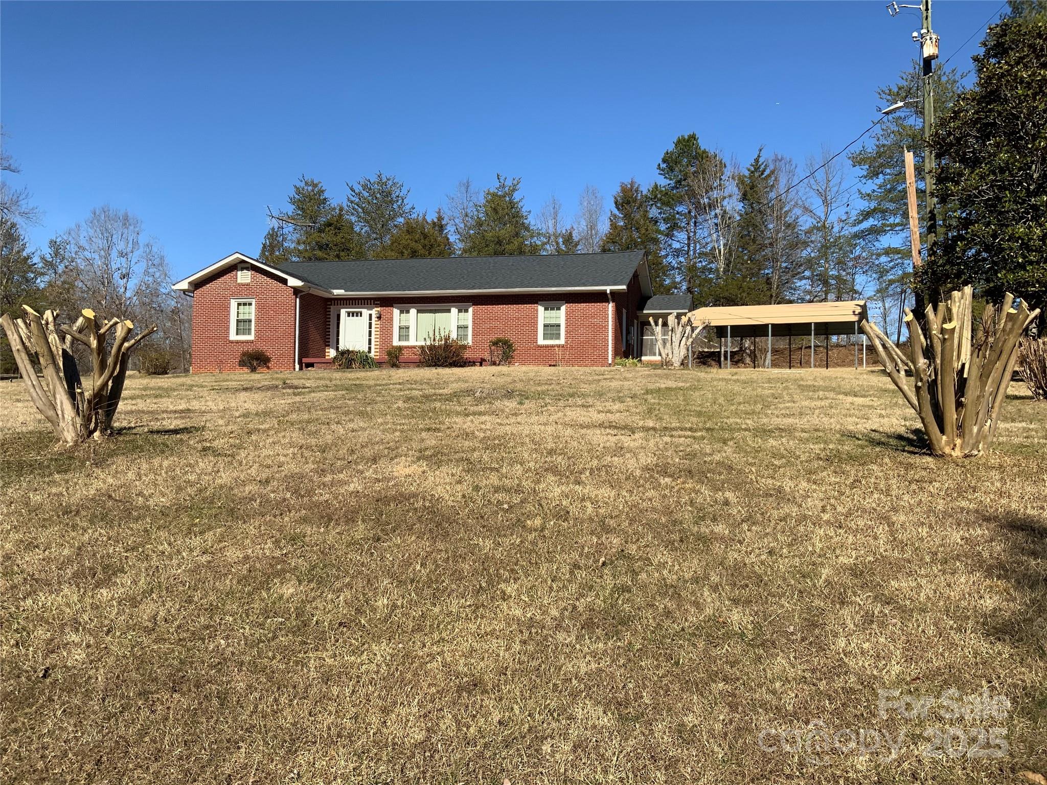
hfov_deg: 61.7
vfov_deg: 48.2
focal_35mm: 29
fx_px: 877
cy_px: 392
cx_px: 524
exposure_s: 1/2141
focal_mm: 3
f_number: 1.8
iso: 16
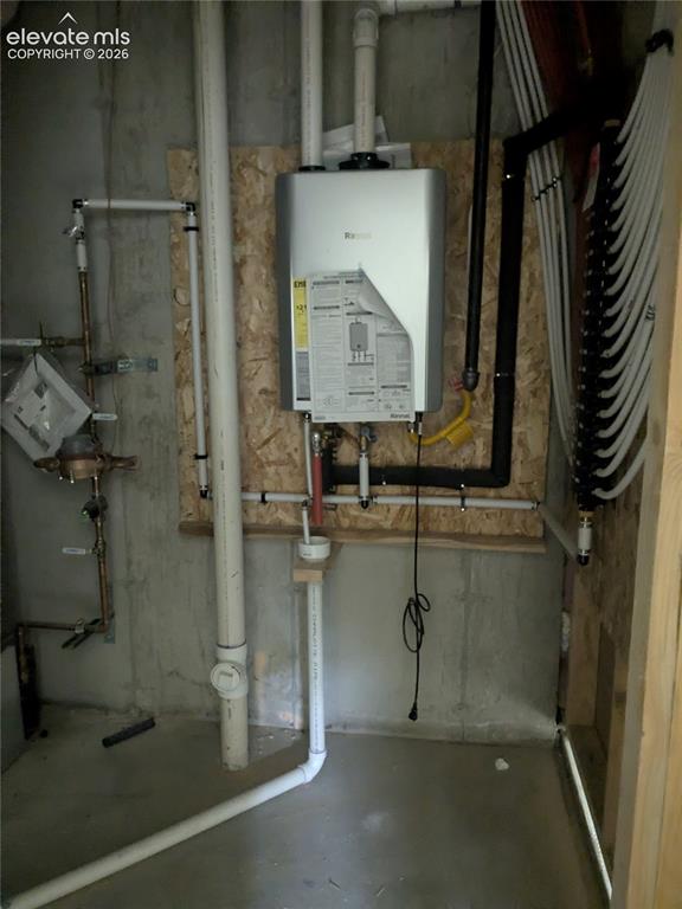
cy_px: 454
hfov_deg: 51.4
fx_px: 709
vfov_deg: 65.3
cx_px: 341
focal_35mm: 27
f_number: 1.73
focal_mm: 4.38
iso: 1963
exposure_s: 1/3.75
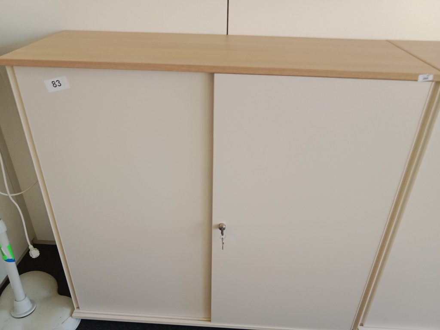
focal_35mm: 27
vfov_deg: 51.4
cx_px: 220
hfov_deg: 65.3
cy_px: 165
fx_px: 343
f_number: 2.2
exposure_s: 1/33.3
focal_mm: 3.65
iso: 297
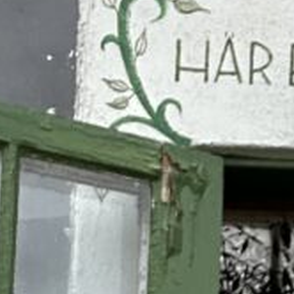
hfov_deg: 10.2
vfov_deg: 9.9
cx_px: 494
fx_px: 1576
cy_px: 599
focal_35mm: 164
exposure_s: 1/304
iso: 25
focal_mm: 2.69
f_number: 1.9
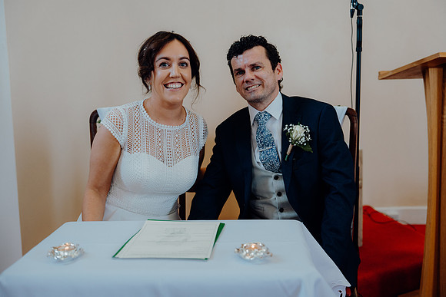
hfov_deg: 45.4
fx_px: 533
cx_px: 223
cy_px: 148
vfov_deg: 31.2
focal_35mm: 43
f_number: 2.8
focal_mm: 43
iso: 500
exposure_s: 1/200
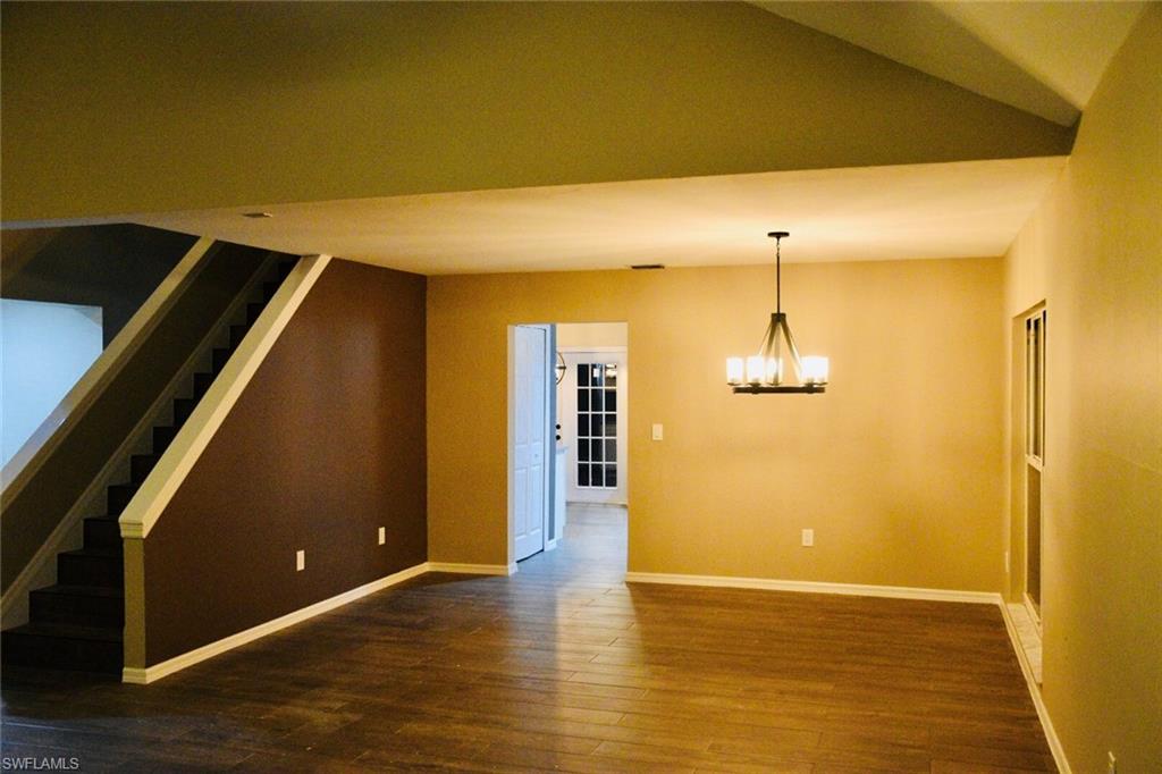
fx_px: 1065
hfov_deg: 57.2
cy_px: 387
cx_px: 581
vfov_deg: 39.9
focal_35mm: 33
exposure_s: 1/60
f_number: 3.5
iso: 3600
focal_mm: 22
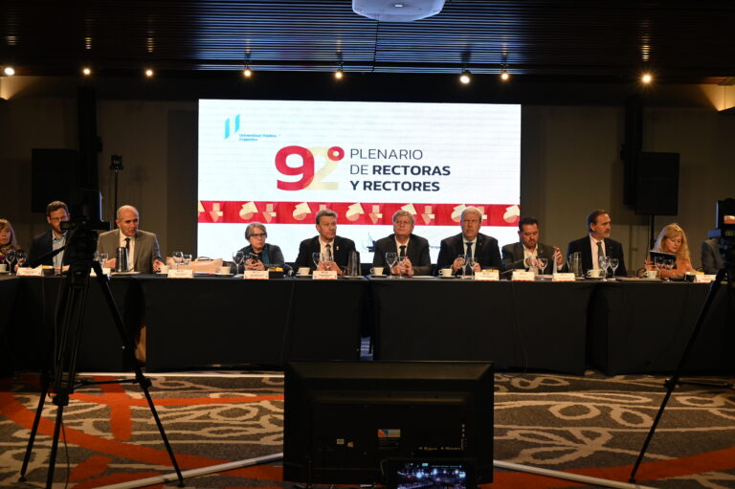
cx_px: 368
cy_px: 244
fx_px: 857
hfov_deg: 46.4
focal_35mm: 42
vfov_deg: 31.9
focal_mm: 42
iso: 2500
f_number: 6.3
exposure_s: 1/100
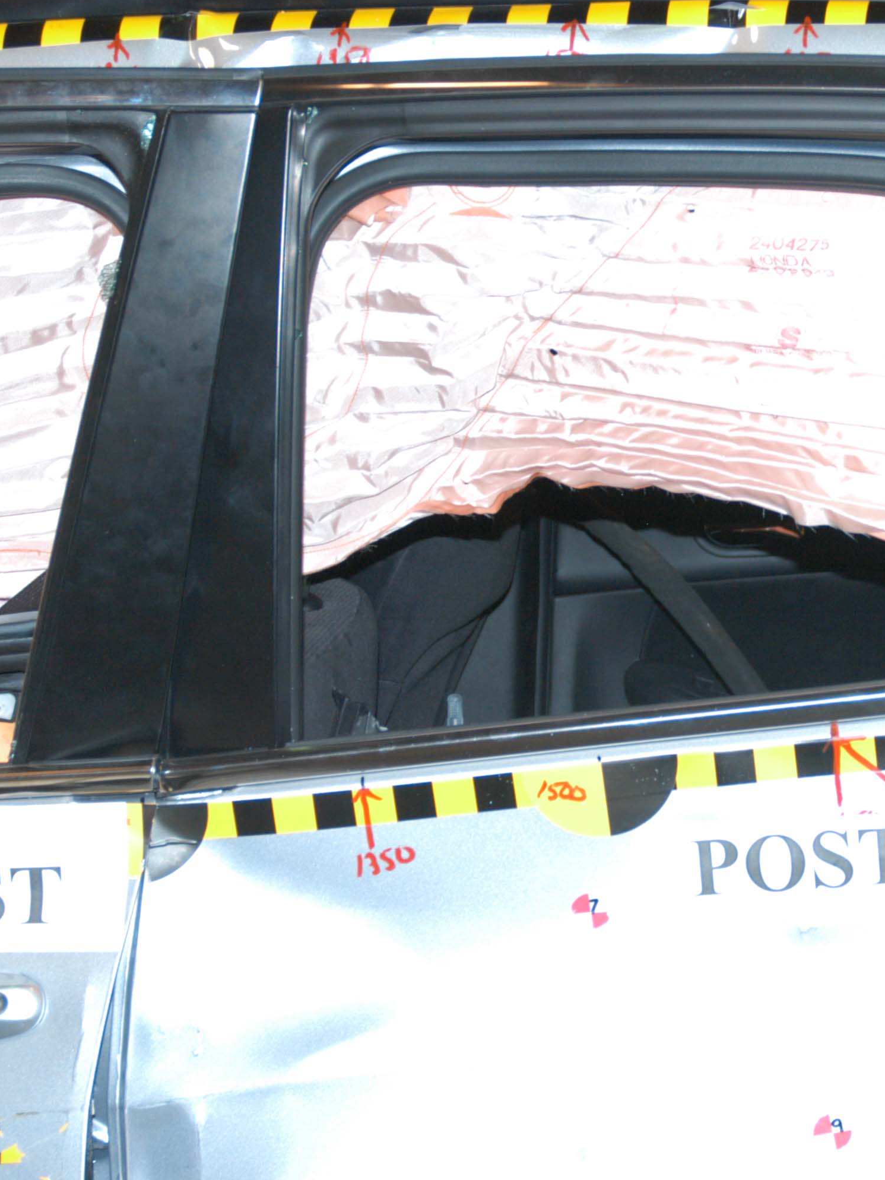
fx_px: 3716
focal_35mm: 109
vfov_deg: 18.0
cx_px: 882
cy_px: 587
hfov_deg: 13.4
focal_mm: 50
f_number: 5.6
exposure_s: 1/60
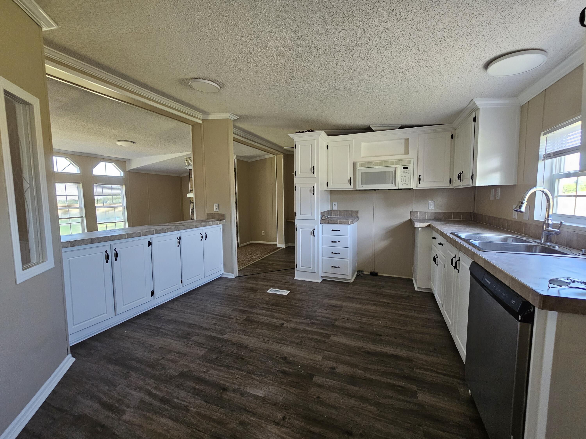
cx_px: 293
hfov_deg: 106.2
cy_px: 220
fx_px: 220
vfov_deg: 89.9
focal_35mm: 13
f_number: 2.2
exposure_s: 1/60
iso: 320
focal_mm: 2.2
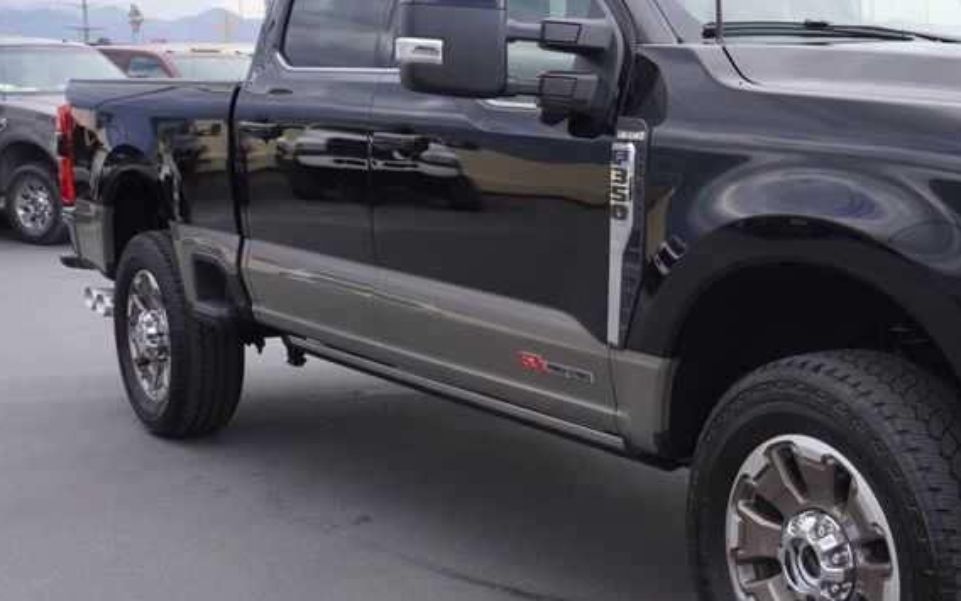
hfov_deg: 34.0
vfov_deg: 22.4
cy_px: 359
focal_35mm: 58
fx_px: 1517
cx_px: 780
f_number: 6.3
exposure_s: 1/160
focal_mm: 21
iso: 100
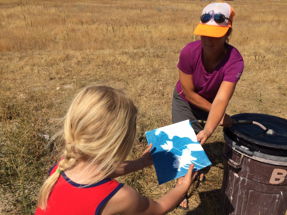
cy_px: 108
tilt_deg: -26.3
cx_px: 144
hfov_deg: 61.7
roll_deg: -1.4
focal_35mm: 29
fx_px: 240
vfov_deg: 48.2
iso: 32
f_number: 2.2
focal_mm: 4.15
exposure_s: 1/3165
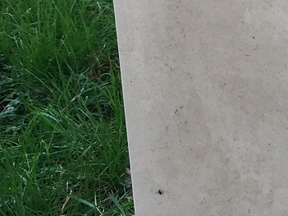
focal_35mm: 135
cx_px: 413
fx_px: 1123
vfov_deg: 10.6
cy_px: -117
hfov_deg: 13.8
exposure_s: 1/100
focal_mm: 4.15
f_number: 2.2
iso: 40
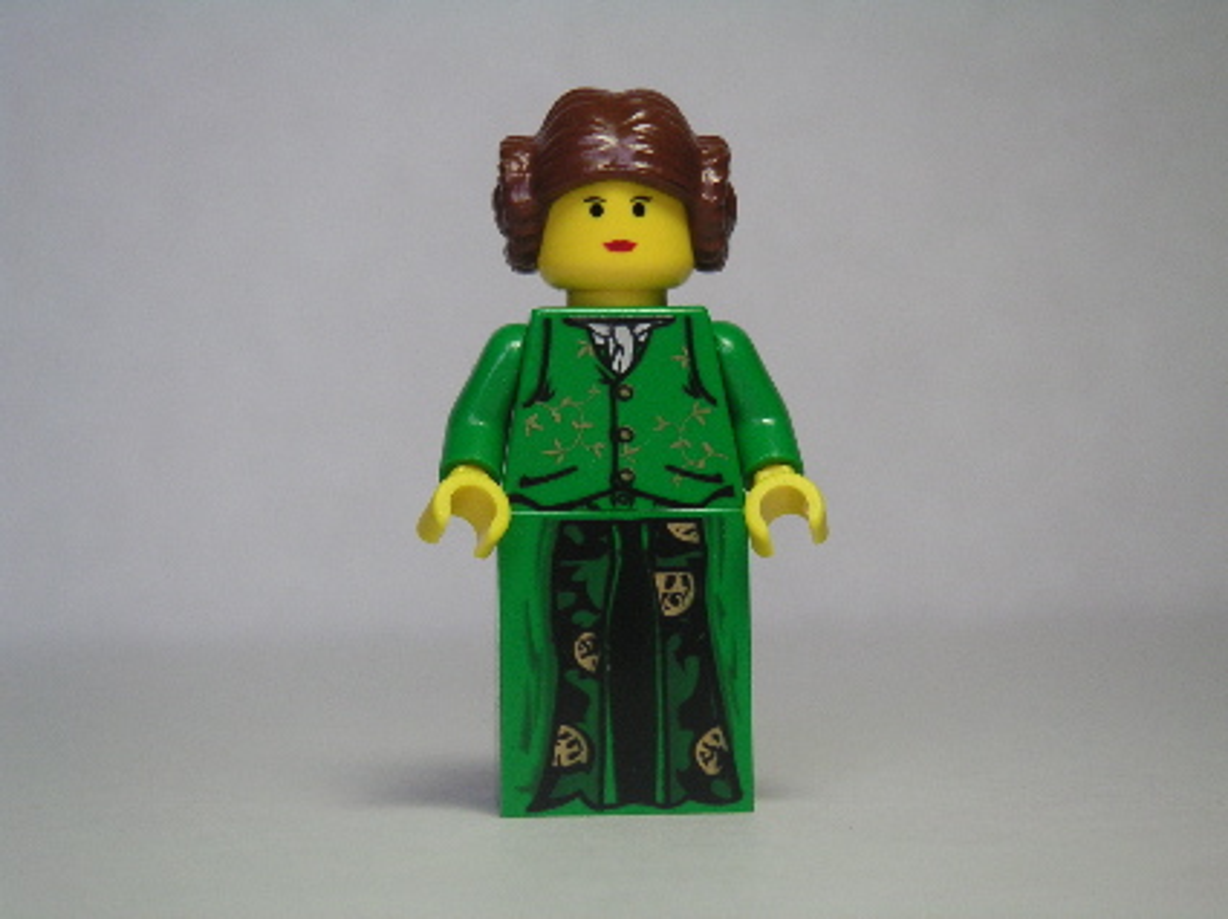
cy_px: 460
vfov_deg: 13.3
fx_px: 3934
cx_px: 614
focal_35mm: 111
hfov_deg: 17.7
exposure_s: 1/111
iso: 80
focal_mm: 17.1
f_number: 3.6
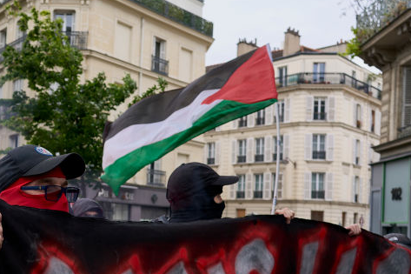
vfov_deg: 25.8
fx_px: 593
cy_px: 194
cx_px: 40
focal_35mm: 52
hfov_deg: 35.9
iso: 100
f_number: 4
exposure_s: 1/250
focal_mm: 24
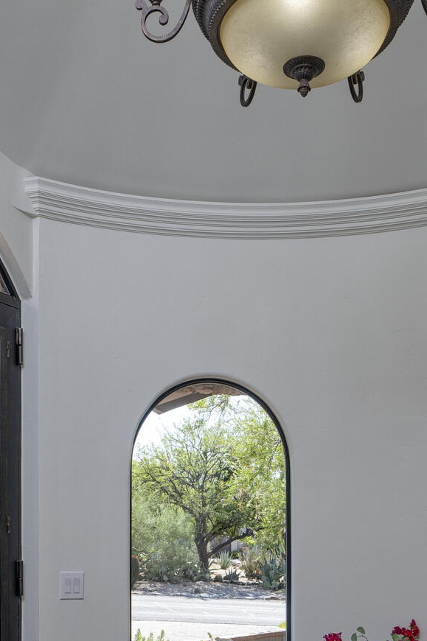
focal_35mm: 46
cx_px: 187
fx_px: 819
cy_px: 462
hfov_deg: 29.2
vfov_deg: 41.8
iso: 200
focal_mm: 20
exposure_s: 1/125
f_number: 7.1
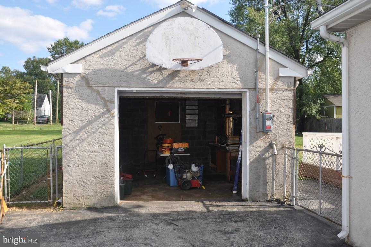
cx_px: 186
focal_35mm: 33
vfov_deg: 39.9
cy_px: 124
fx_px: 340
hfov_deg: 57.3
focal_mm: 22
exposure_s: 1/200
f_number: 8
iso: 200
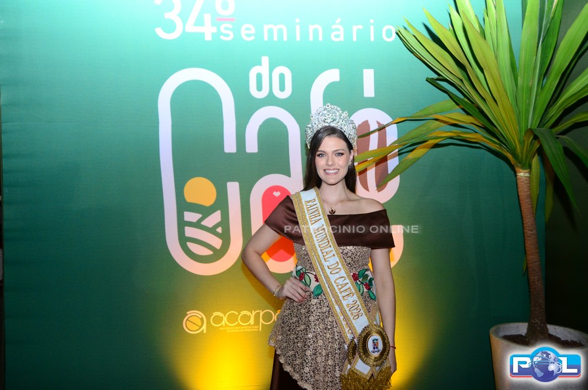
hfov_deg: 57.3
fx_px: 538
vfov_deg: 39.8
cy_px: 195
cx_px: 294
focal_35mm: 33
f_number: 5
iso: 1600
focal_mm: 22
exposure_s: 1/160
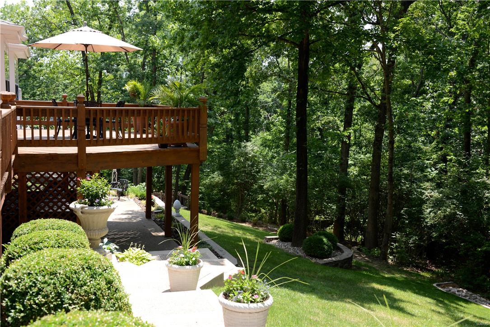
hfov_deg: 46.4
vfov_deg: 31.9
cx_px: 245
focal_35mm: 42
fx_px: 572
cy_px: 164
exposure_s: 1/200
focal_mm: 42
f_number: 5.6
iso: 160
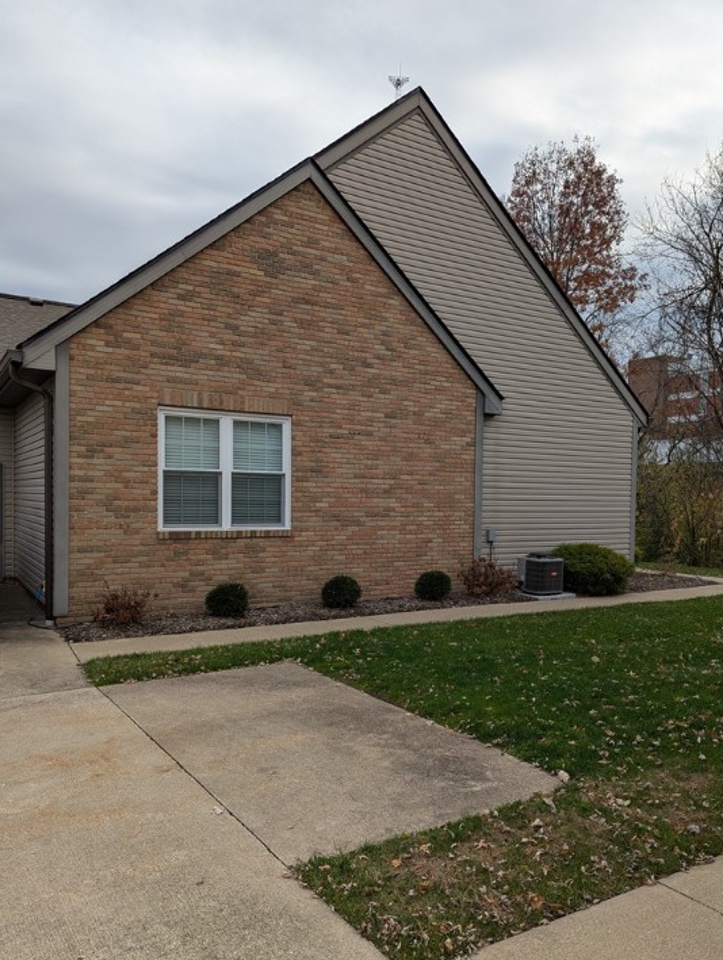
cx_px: 385
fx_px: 722
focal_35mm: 26
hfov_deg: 53.1
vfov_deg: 67.1
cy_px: 515
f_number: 1.85
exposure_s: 1/920
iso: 28
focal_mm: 6.81
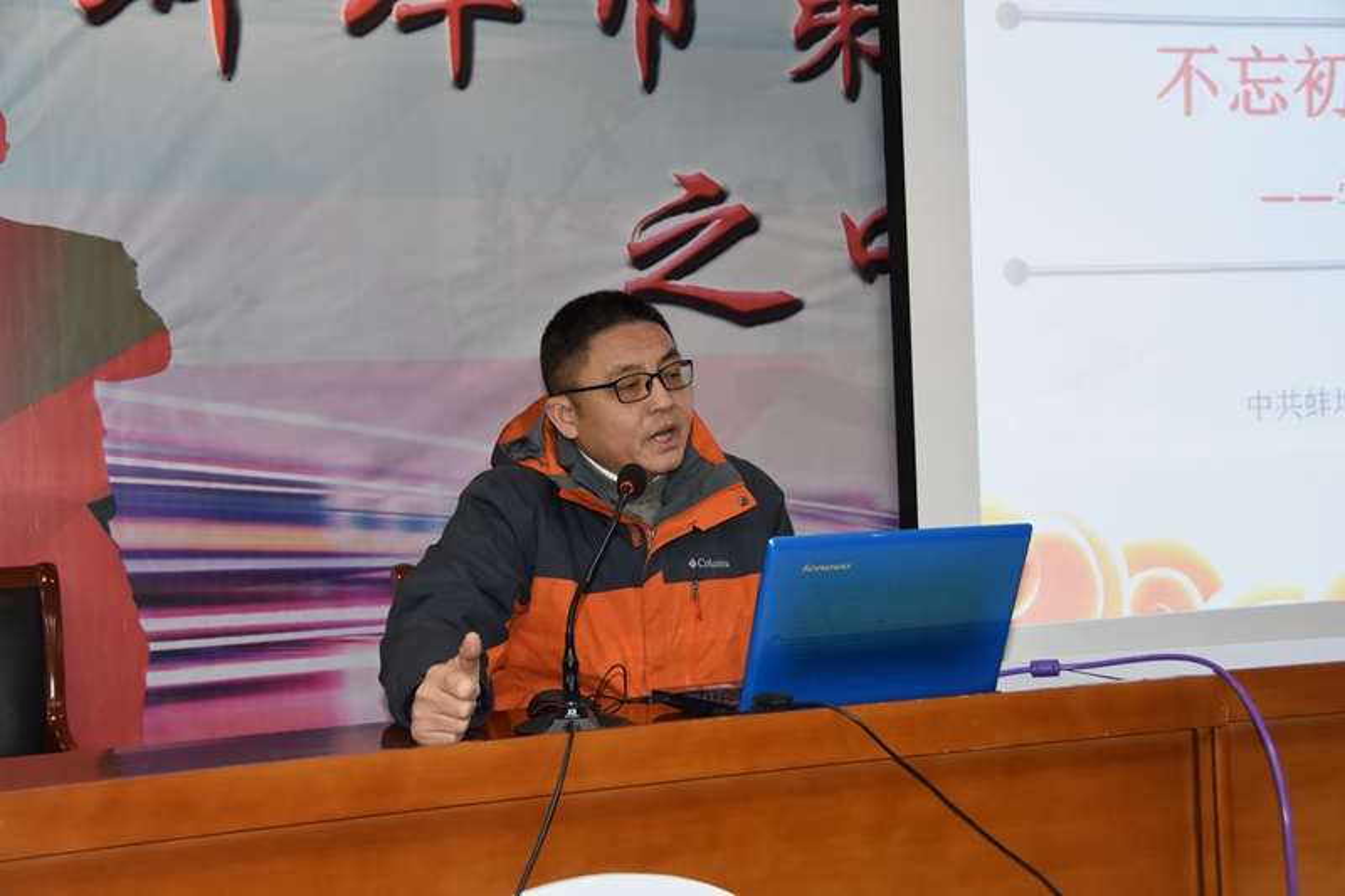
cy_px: 448
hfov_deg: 37.9
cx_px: 672
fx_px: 1961
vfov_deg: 25.7
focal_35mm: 52
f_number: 4.2
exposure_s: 1/60
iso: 1600
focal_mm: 35
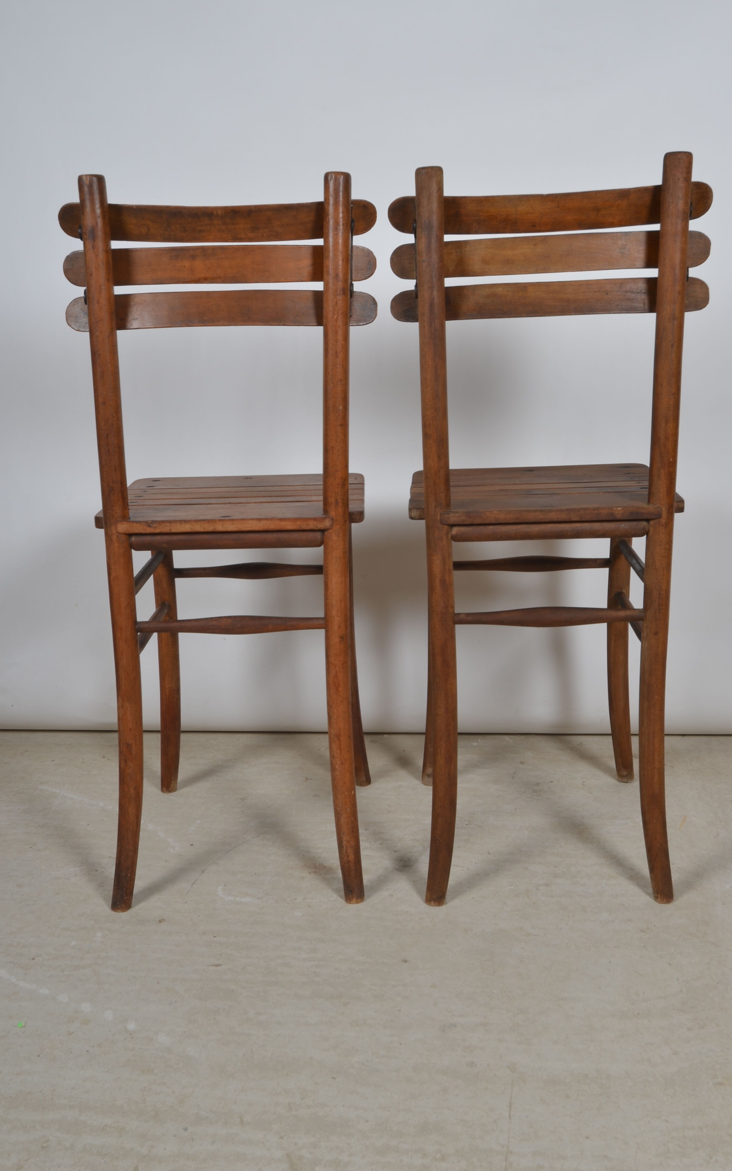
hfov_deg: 34.4
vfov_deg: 52.7
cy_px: 591
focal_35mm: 37
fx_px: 1181
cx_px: 390
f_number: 14
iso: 100
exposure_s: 1/125
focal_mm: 24
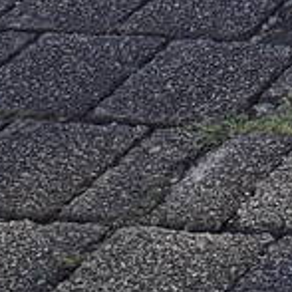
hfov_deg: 7.0
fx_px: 2233
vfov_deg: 6.8
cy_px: -582
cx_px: 765
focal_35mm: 234
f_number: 1.9
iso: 40
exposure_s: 1/291
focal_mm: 3.6
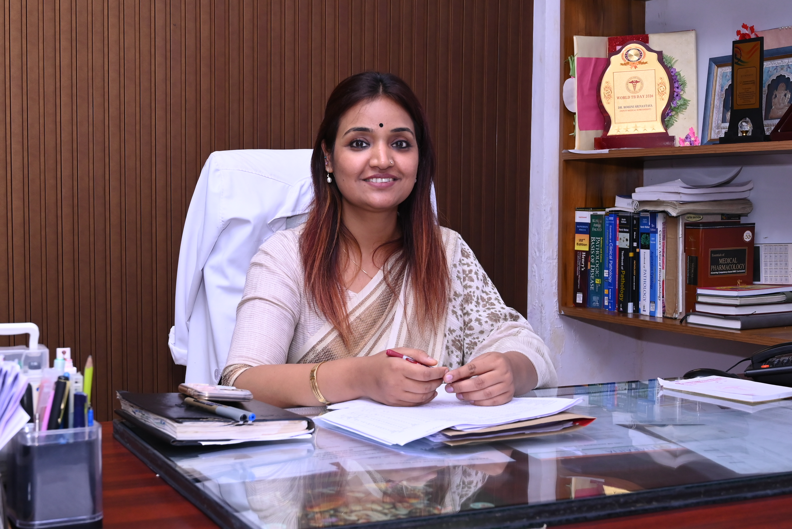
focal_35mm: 52
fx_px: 1145
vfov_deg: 26.0
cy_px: 264
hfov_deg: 38.2
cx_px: 396
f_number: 7.1
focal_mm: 35
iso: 800
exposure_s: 1/125
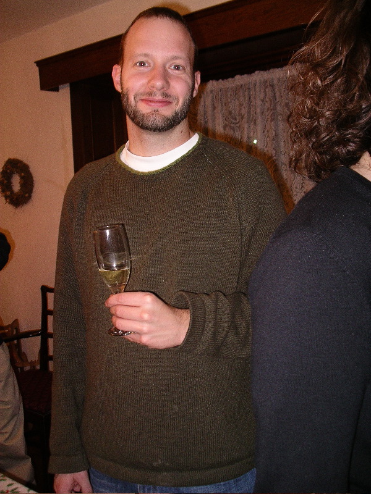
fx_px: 529
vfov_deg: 50.1
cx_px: 186
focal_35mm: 37
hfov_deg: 38.7
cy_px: 247
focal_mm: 7.8
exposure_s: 1/40
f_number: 2.8
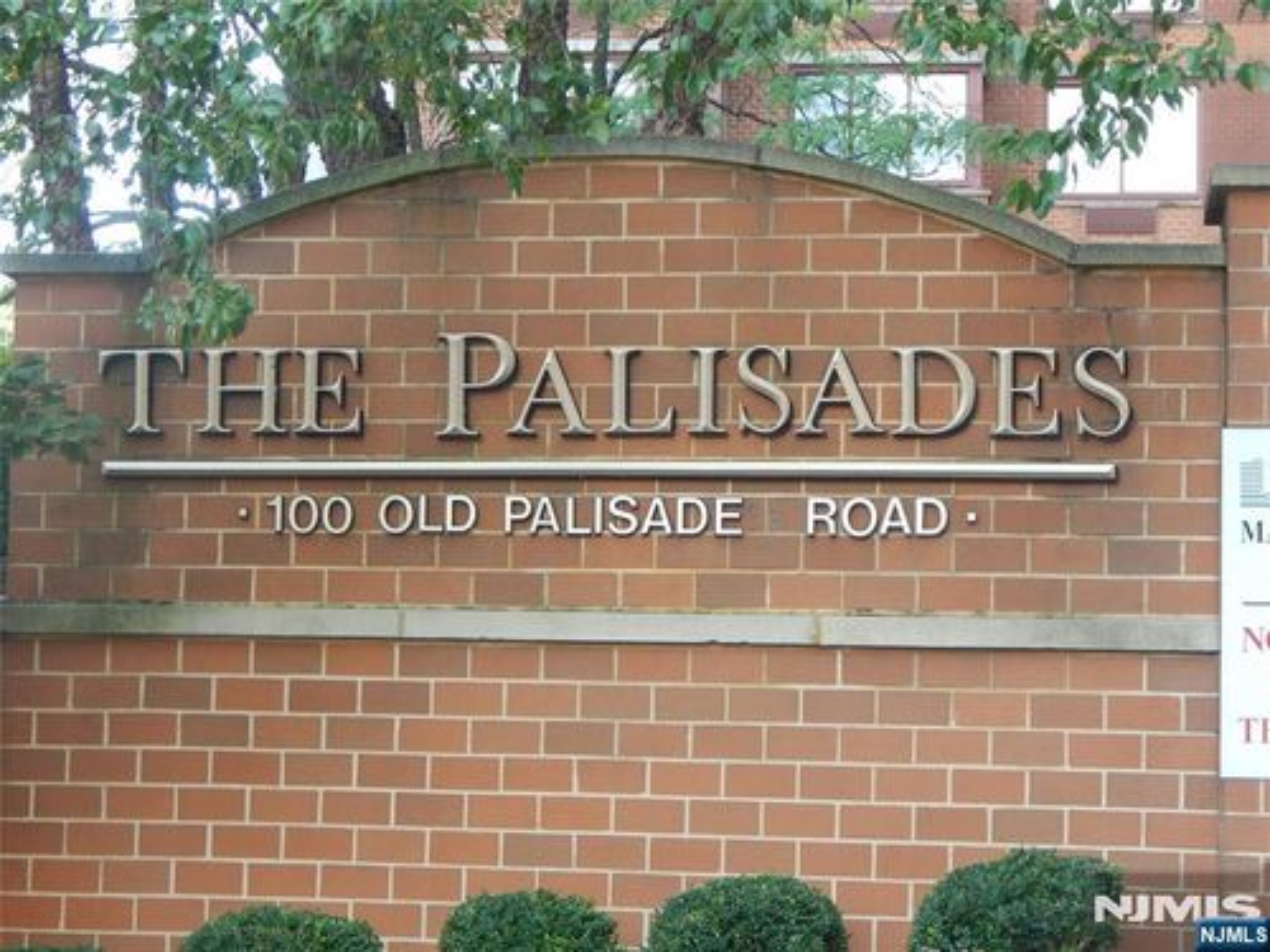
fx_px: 3119
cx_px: 635
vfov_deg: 17.4
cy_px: 476
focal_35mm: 85
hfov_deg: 23.0
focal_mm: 15.3
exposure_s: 1/50
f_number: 4.3
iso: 125
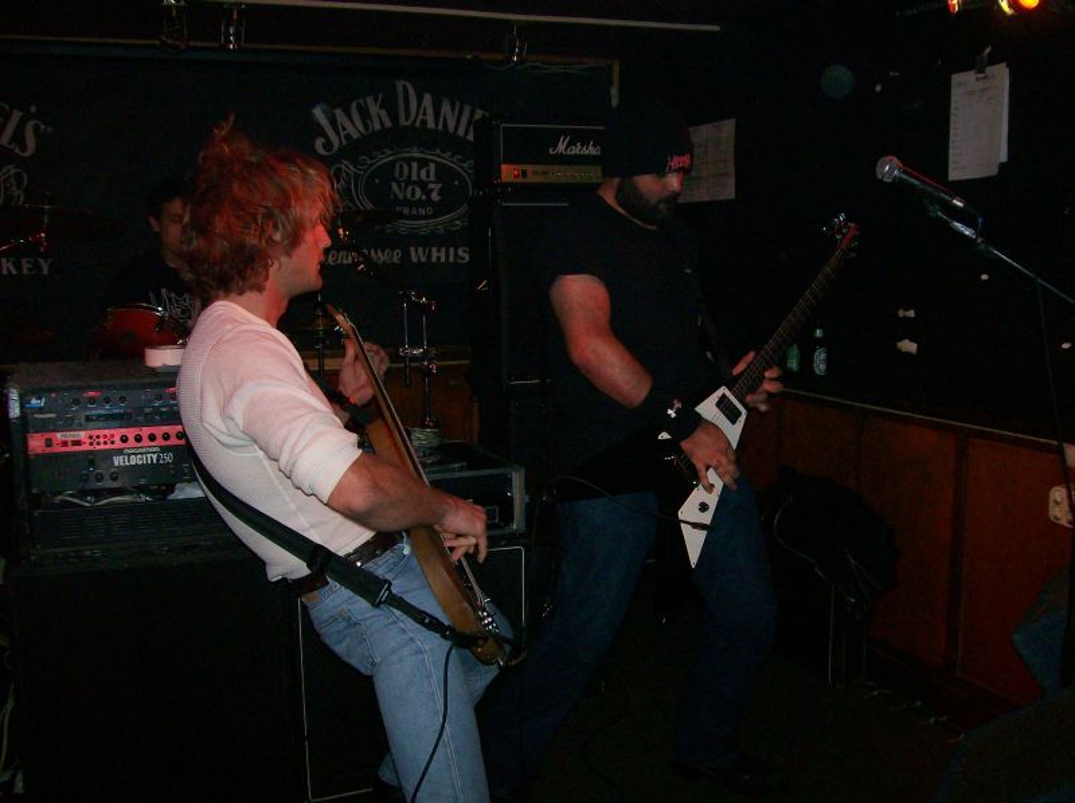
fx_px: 1117
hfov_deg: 51.4
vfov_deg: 39.6
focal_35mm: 36
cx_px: 538
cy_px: 402
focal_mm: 6
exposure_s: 1/64
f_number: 2.7
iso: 140
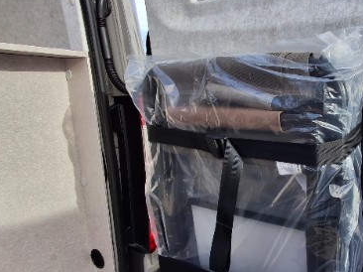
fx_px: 293
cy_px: 162
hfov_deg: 60.1
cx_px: 272
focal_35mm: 28
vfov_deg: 49.4
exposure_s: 1/706
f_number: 2.2
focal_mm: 1.64
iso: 40
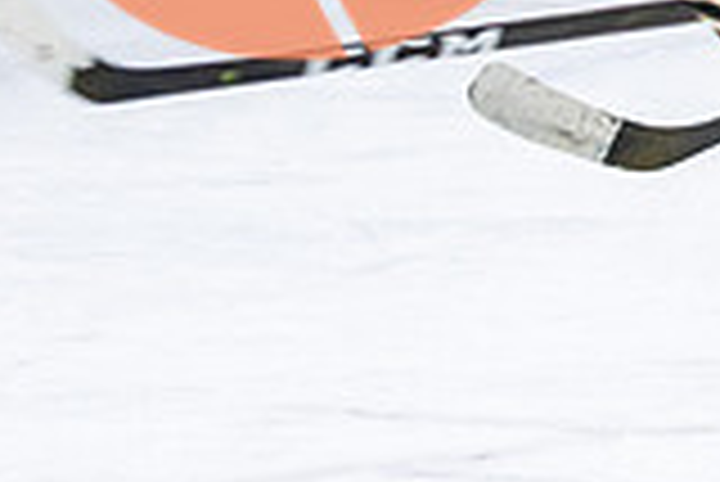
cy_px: -470
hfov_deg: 3.2
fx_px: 12971
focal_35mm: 648
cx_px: 1600
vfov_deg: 2.1
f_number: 2.8
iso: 1800
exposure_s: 1/640
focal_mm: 92
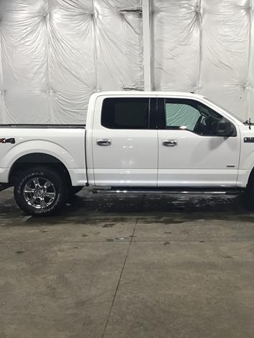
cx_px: 149
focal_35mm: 42
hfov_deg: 34.3
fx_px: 411
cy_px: 170
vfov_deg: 44.8
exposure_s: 1/30
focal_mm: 3.3
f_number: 2.4
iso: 50
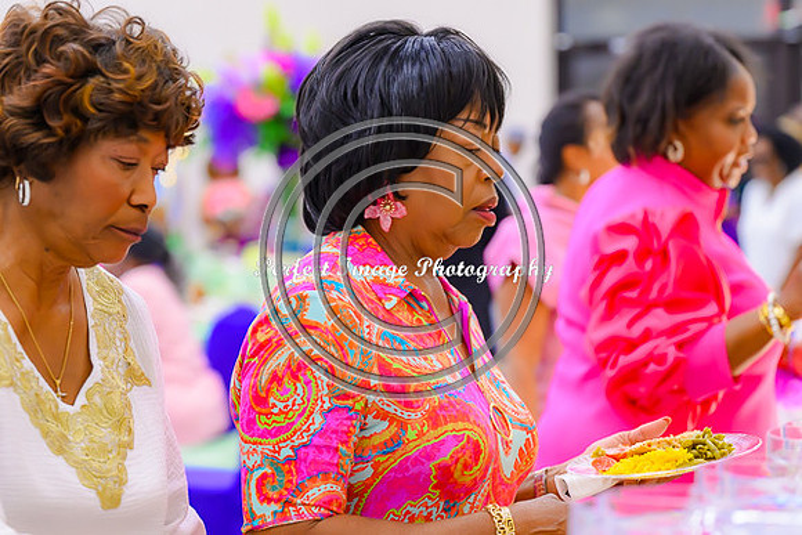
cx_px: 401
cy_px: 268
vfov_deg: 13.0
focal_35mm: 105
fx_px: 2340
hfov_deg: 19.5
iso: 1100
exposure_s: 1/100
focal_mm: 70
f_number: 2.8
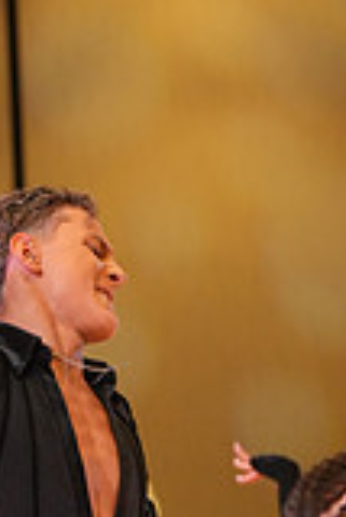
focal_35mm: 381
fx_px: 5480
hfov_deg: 3.6
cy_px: 730
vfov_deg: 5.4
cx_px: -192
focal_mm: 105
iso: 3200
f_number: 5.6
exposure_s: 1/400
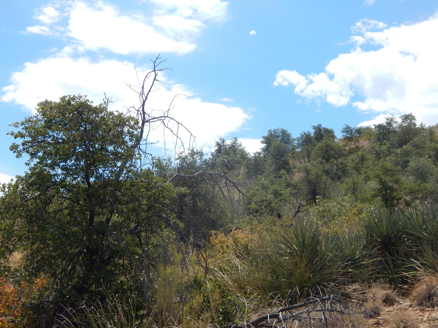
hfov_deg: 28.2
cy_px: 164
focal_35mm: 69
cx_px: 219
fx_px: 873
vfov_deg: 21.3
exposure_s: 1/1250
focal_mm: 12.3
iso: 125
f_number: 4.1
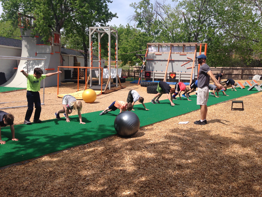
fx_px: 250
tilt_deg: -7.6
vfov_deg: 42.9
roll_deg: -2.6
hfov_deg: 55.4
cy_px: 98
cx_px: 131
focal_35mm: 33
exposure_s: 1/1869
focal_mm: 4.12
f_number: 2.4
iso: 50
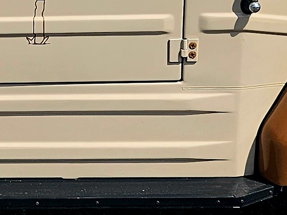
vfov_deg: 10.1
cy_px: -1
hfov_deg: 13.1
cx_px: -82
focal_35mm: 146
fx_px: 1211
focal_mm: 5.4
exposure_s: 1/2500
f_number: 1.8
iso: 25
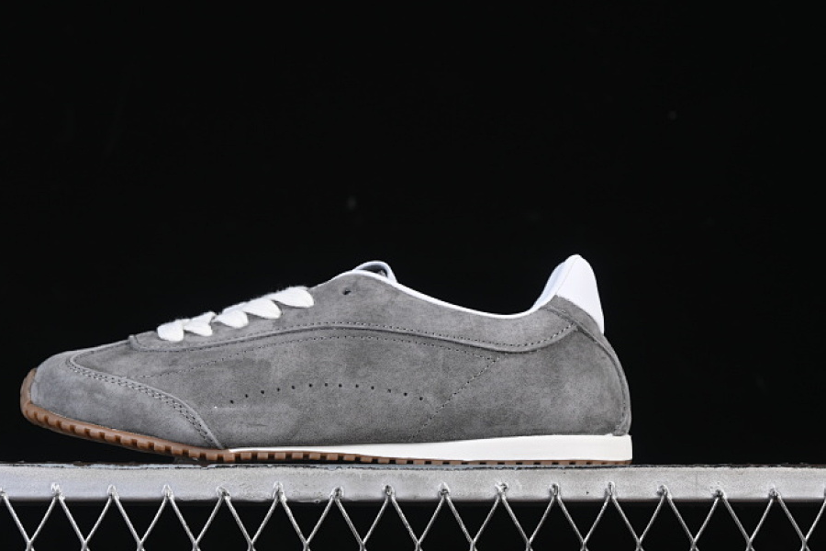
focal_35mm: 90
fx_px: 2065
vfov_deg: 15.2
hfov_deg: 22.6
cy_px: 257
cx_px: 335
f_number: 7.1
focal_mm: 50
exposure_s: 1/80
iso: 160
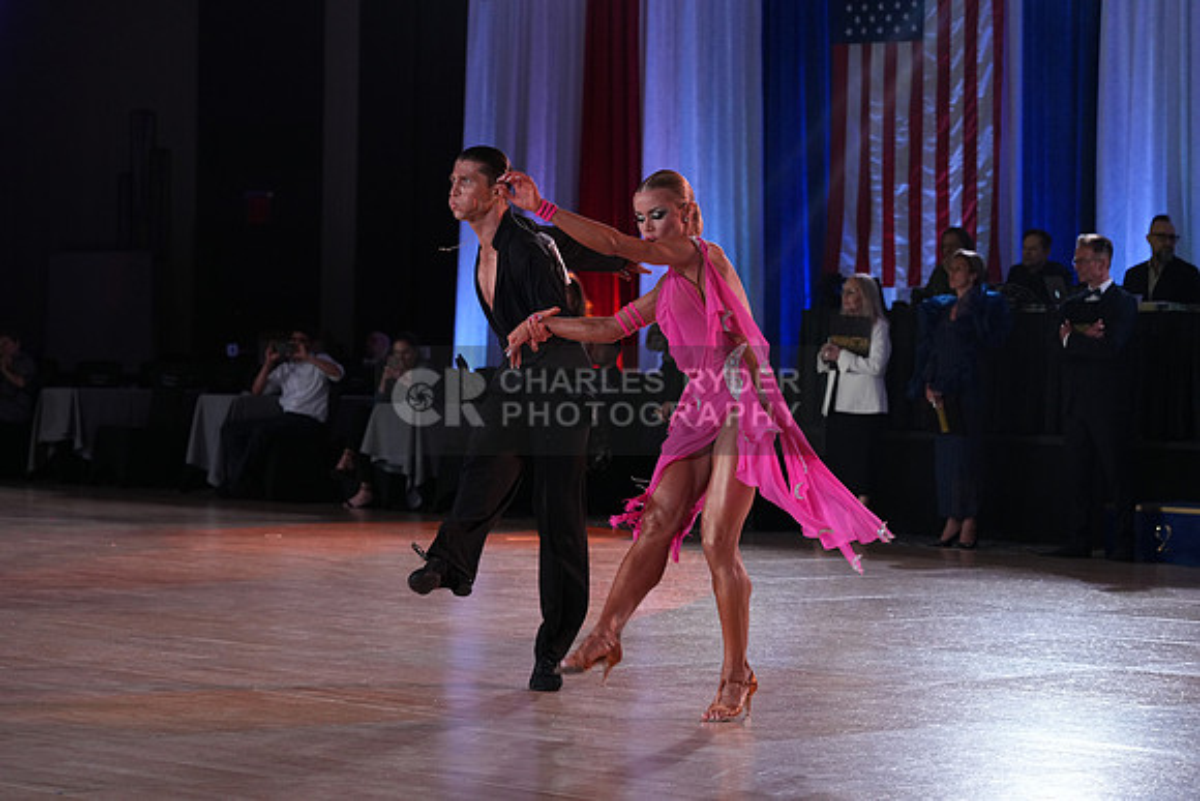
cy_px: 400
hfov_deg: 19.5
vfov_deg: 13.0
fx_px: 3501
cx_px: 600
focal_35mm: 105
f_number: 5
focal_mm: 105
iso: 2500
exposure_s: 1/400
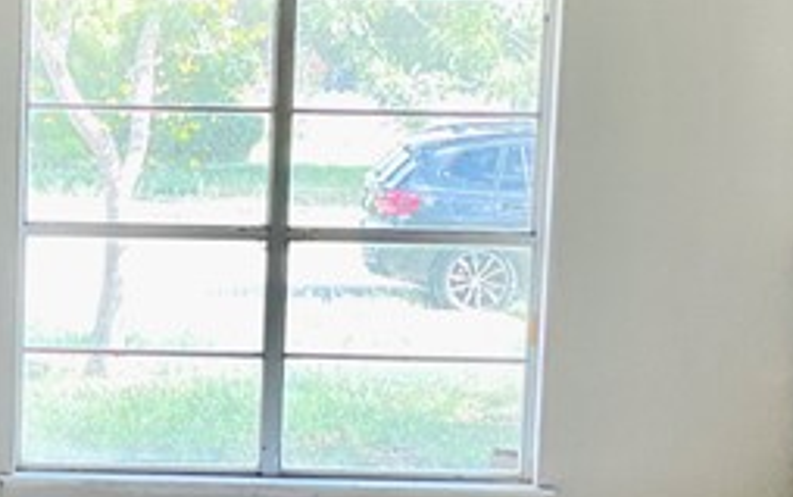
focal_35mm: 124
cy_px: 422
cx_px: -81
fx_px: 2681
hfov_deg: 16.3
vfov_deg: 10.5
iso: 64
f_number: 1.8
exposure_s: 1/120
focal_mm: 3
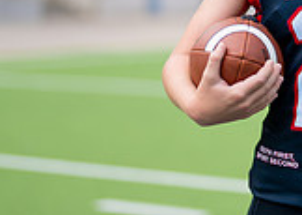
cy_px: -15
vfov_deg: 7.0
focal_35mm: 204
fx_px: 1746
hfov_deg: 9.7
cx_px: 361
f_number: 1.2
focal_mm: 50
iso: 100
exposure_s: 1/1600
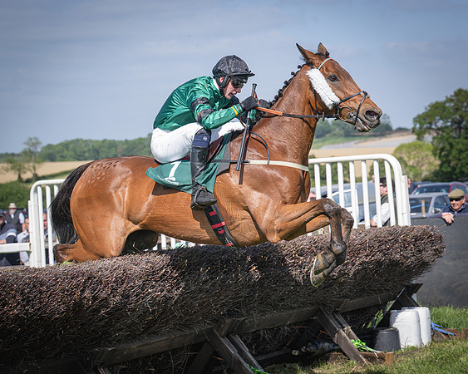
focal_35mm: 100
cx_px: 257
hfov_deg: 19.1
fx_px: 1391
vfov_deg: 15.3
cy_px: 194
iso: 200
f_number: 4
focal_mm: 70
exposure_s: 1/1600
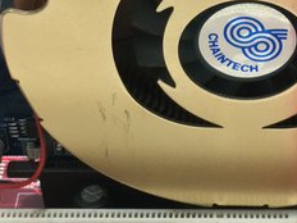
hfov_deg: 19.6
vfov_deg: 14.6
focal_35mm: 100
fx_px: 858
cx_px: 206
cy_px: 9
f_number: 2.2
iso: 200
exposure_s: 1/17
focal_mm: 4.15
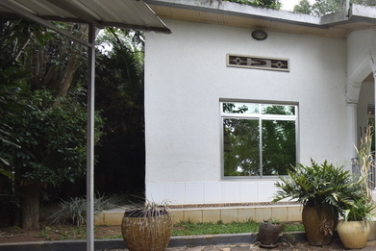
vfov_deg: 39.4
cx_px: 383
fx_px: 345
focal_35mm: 33
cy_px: 175
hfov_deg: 46.9
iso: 200
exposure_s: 1/20
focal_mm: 10
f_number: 8
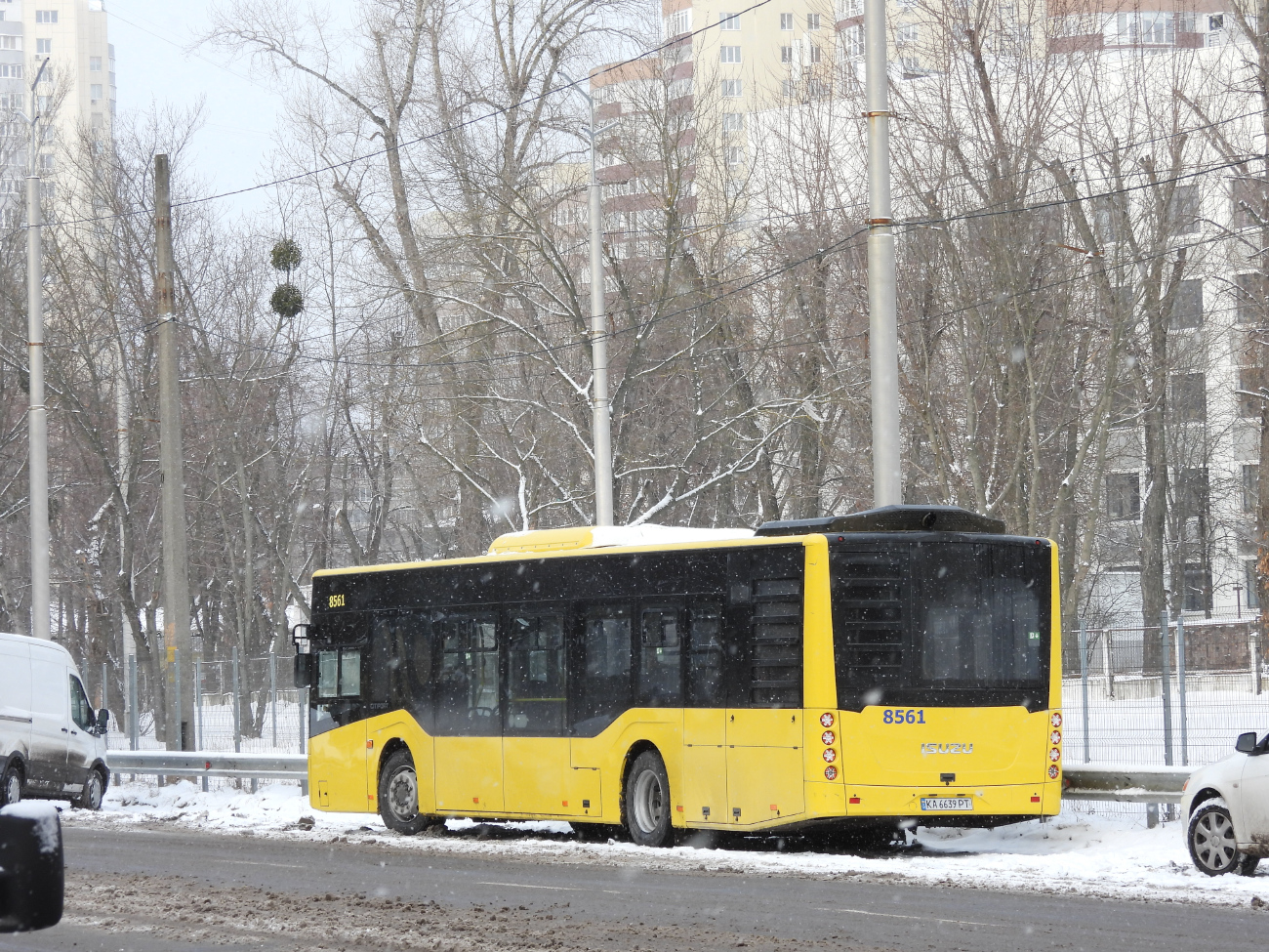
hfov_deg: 15.8
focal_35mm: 125
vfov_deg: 11.9
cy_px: 476
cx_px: 634
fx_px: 4582
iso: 100
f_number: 4.5
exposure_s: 1/160
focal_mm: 22.3
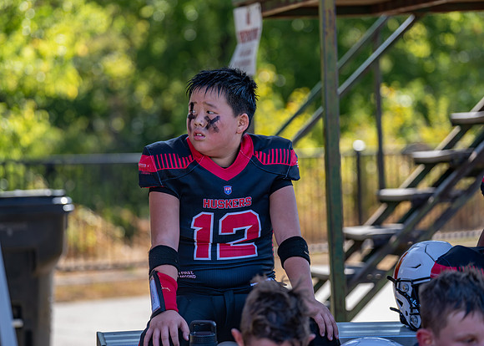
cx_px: 228
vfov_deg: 11.6
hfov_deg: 16.1
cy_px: 173
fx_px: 1706
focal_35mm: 124
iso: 160
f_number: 2.8
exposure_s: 1/800
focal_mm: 114
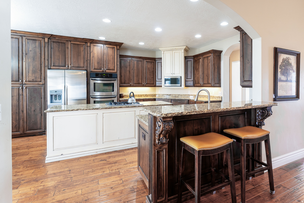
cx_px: 152
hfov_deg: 104.3
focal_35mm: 14
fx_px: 118
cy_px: 102
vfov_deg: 81.2
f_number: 8
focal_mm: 14
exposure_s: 1/8
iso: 400
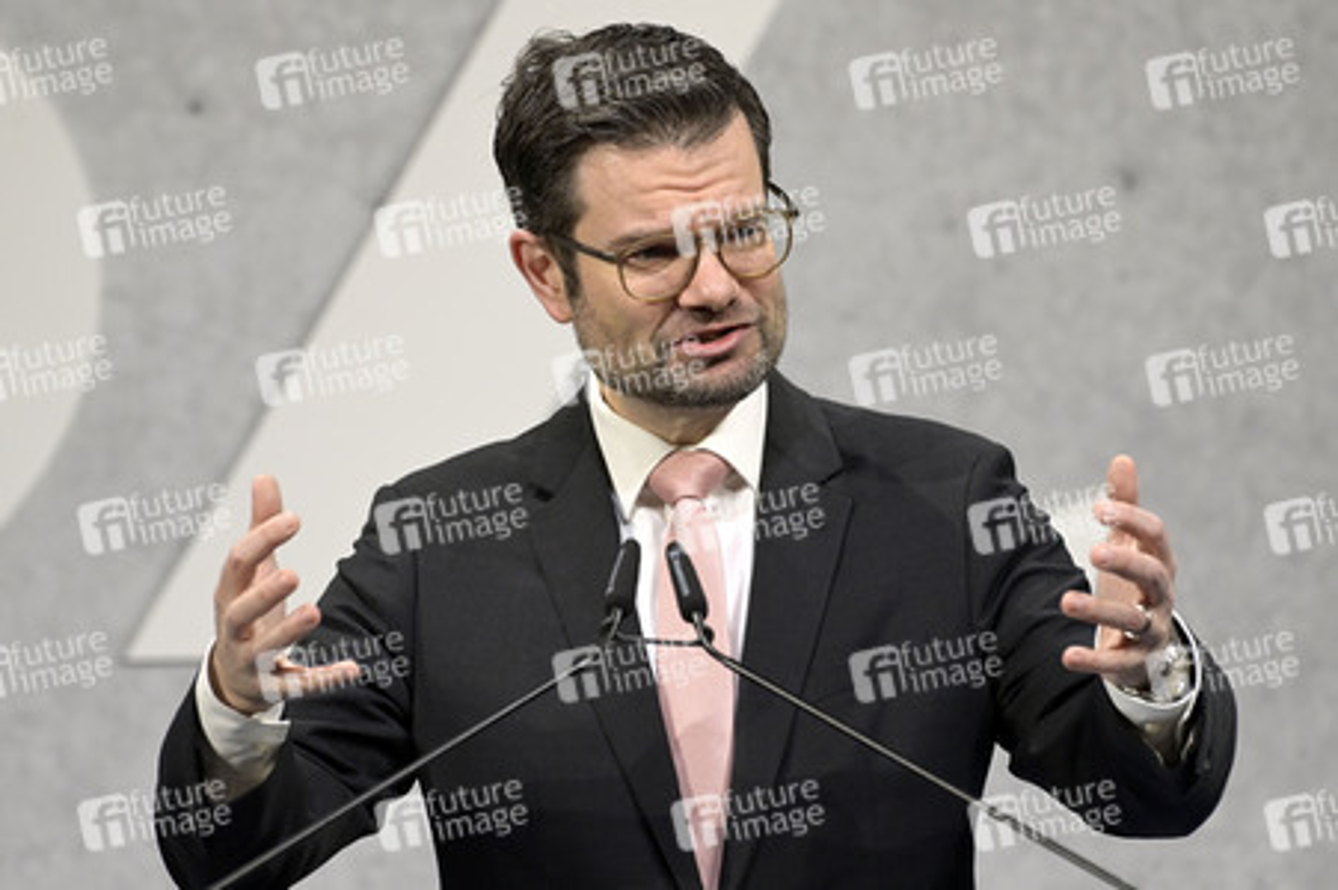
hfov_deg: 5.0
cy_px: 445
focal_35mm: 410
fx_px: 15227
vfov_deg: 3.3
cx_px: 669
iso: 2500
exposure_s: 1/640
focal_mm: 410
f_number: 5.6
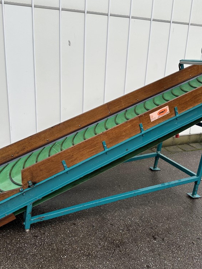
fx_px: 257
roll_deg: -1.5
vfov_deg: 55.3
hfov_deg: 42.9
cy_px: 134
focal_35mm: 33
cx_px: 96
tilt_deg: -15.9
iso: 80
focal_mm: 6.86
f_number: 1.78
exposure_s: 1/630
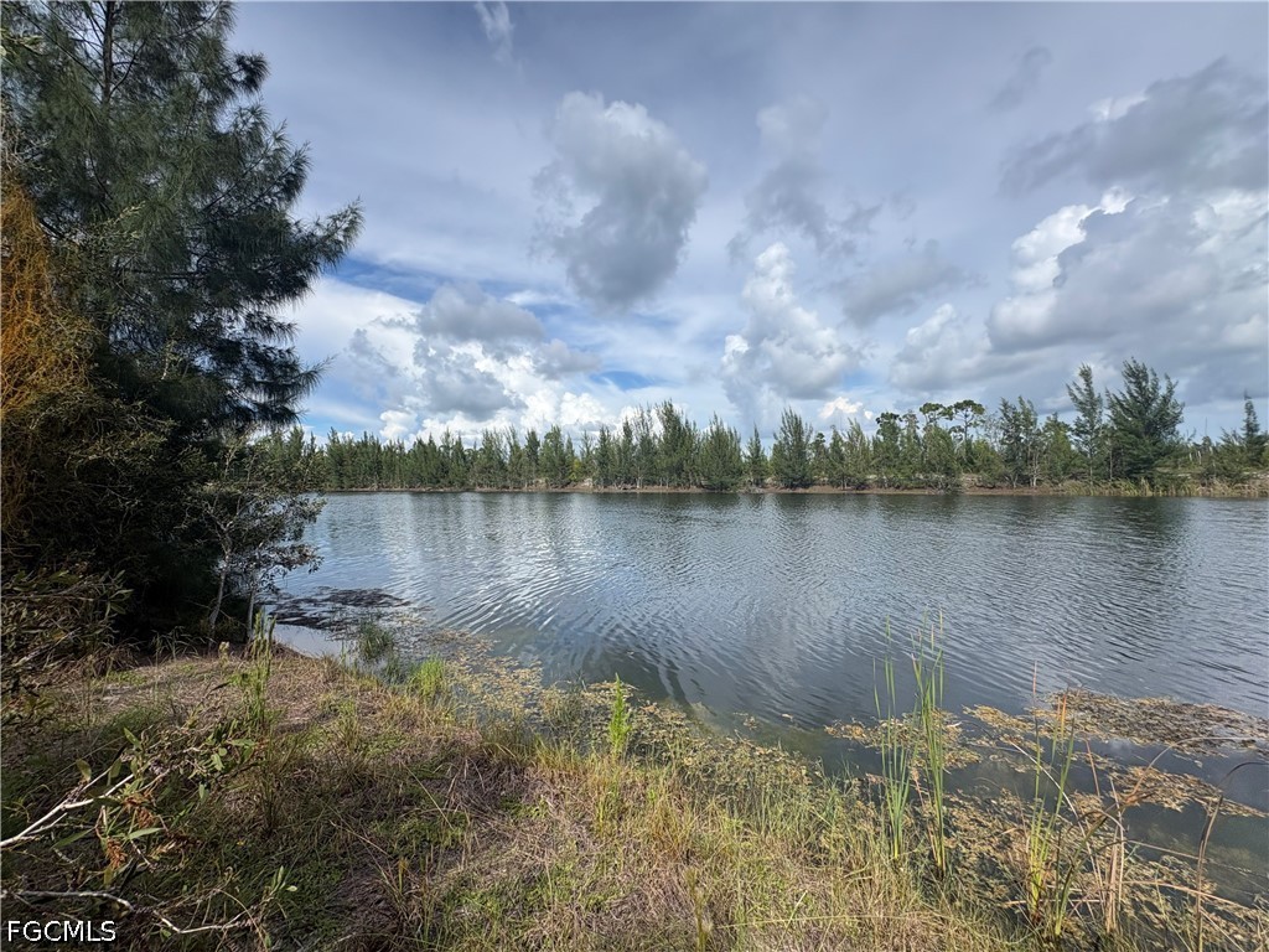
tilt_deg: -1.9
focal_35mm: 14
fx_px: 513
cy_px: 476
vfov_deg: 85.7
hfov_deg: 102.1
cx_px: 634
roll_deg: +0.7
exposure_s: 1/2674
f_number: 2.2
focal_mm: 2.22
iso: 40
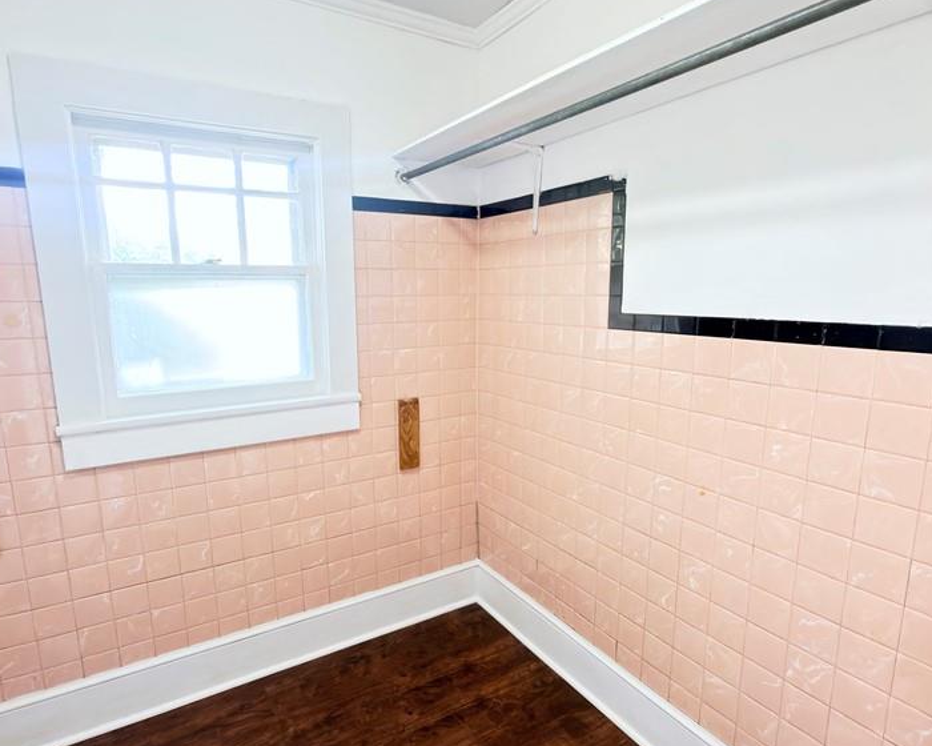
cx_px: 447
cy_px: 389
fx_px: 552
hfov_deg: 80.3
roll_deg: +0.8
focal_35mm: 20
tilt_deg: -11.0
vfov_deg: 68.1
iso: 160
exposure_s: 1/30
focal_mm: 2.22
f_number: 2.2
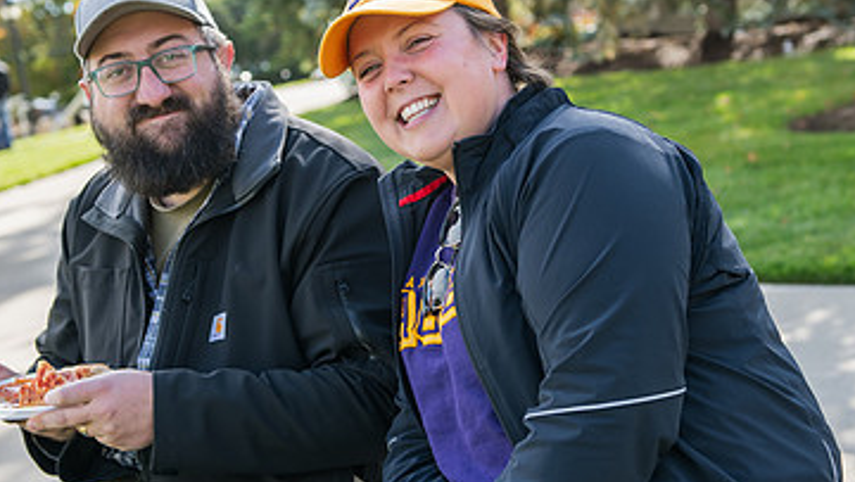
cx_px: 411
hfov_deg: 26.2
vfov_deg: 14.9
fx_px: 1837
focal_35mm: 81
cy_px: 170
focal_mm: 48
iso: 125
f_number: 3.5
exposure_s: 1/250
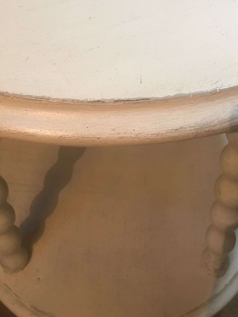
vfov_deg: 40.1
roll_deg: +0.1
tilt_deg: -40.5
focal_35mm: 46
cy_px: 80
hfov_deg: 31.5
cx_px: 119
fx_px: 422
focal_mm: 4.15
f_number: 2.2
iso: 125
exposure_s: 1/33
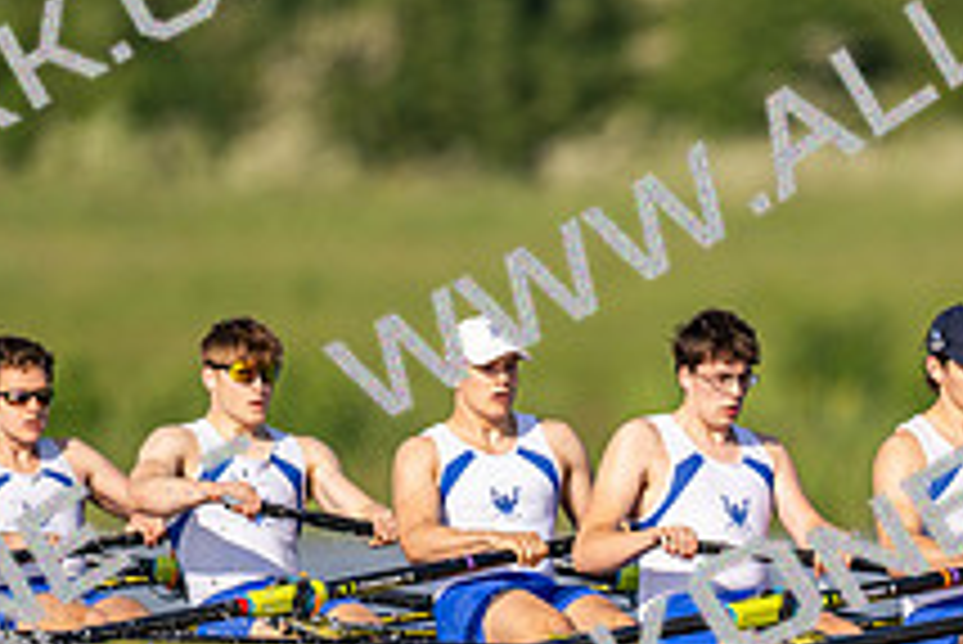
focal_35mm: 1626
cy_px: 430
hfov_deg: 1.3
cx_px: 882
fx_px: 43523
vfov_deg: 0.8
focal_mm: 600
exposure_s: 1/2500
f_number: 4
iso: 220
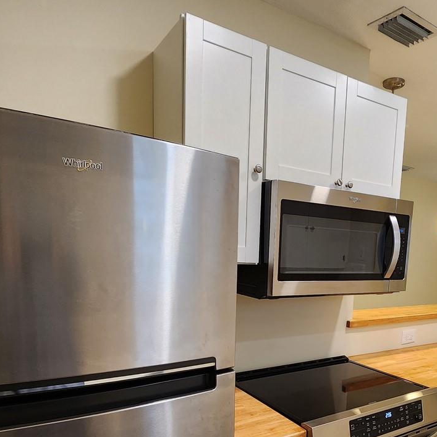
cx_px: 284
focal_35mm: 26
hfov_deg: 59.8
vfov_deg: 58.4
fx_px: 371
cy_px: 316
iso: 200
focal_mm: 2.2
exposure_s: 1/60
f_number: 2.2
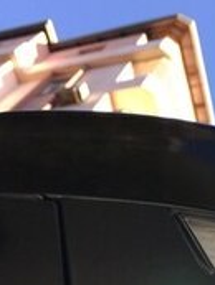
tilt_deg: +53.9
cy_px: 343
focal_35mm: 83
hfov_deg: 17.6
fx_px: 687
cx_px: 189
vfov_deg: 21.8
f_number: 2.2
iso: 25
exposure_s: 1/163
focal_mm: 4.15
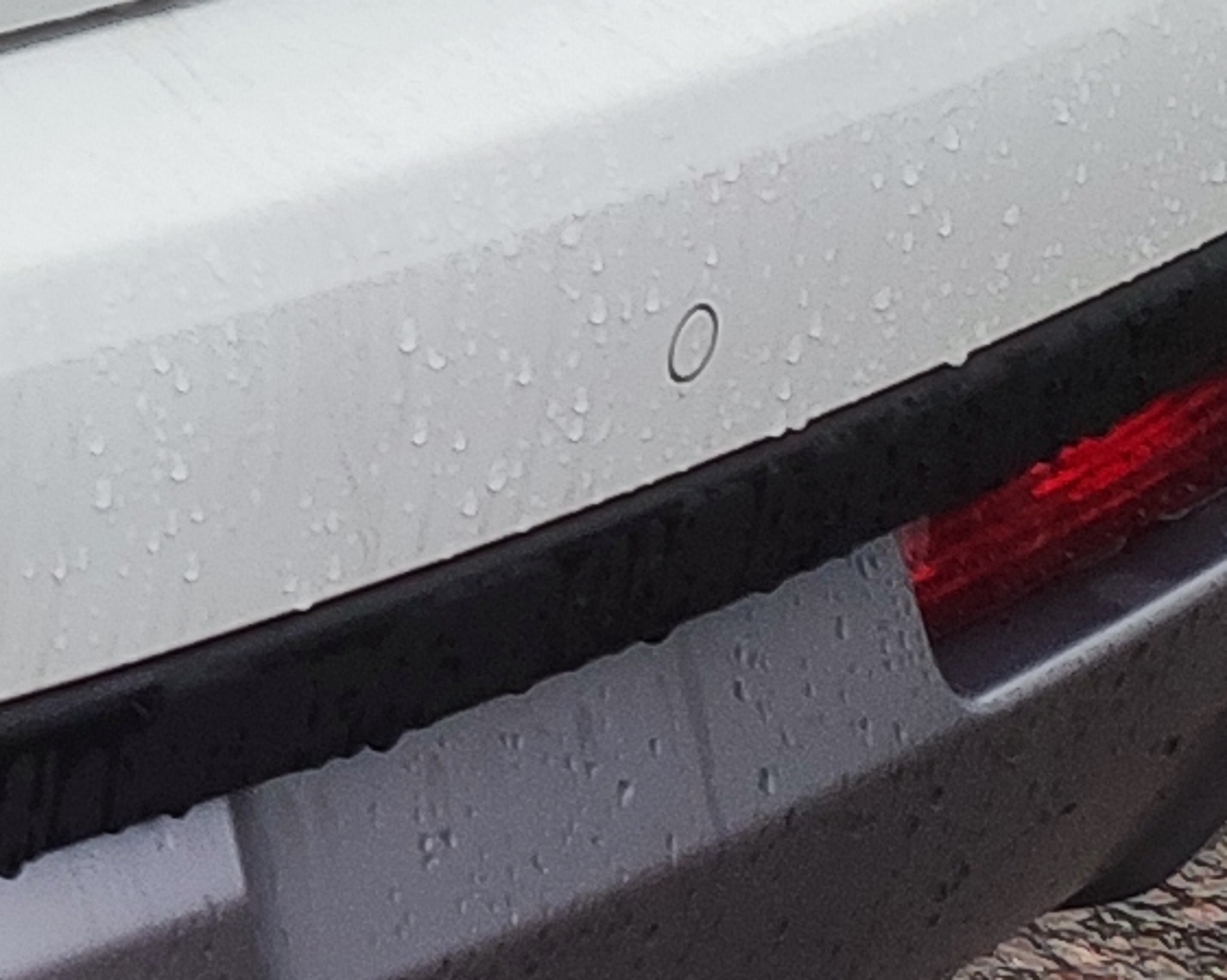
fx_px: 4972
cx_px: -2679
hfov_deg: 9.8
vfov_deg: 10.3
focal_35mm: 137
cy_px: -1039
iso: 98
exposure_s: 1/120
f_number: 1.79
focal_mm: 4.74
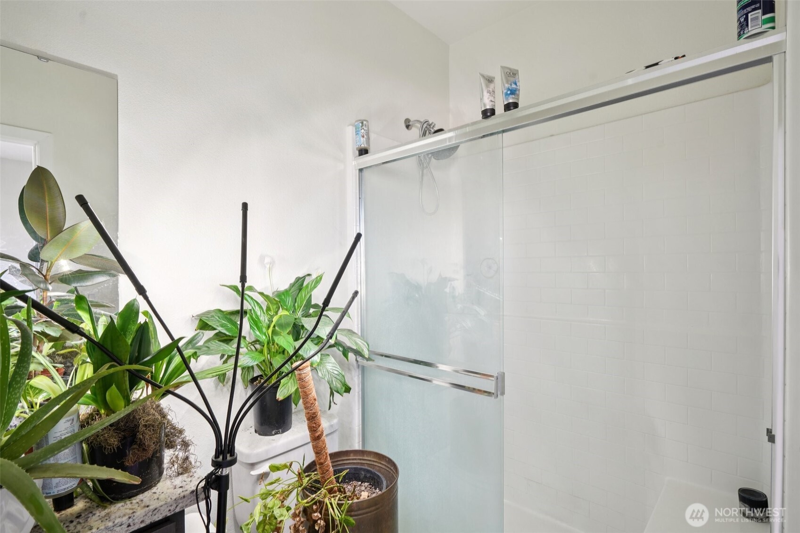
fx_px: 378
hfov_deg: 93.3
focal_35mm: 17
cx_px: 400
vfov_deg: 70.4
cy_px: 266
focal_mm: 17
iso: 400
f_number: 8
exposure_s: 1/5
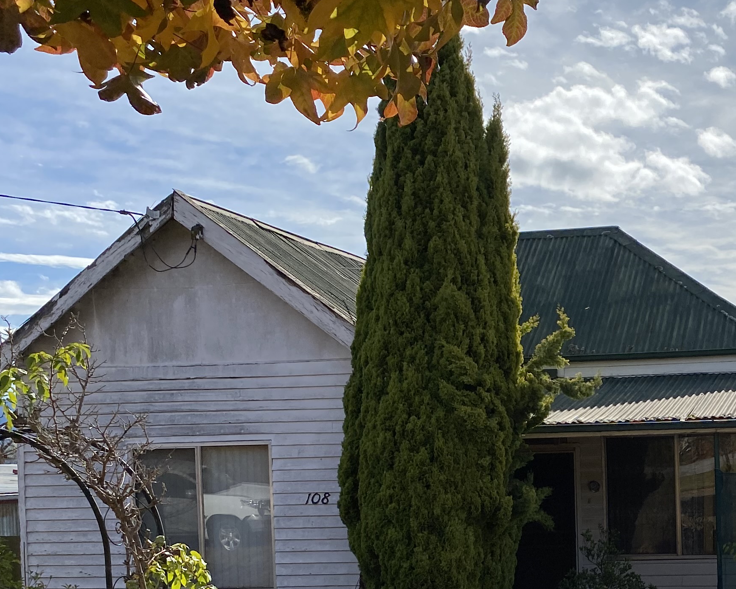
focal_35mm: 59
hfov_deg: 30.3
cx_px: 689
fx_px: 1285
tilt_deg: -0.8
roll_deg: +0.8
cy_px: 496
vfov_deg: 25.2
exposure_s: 1/4808
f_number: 1.8
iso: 32
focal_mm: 4.25
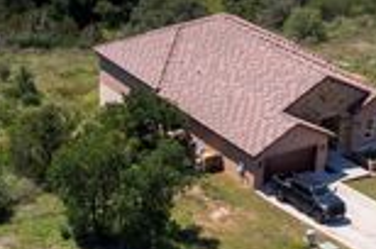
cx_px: 73
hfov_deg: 22.1
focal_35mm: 91
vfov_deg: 14.9
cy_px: 187
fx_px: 948
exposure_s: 1/100
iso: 100
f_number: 5.6
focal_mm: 10.26
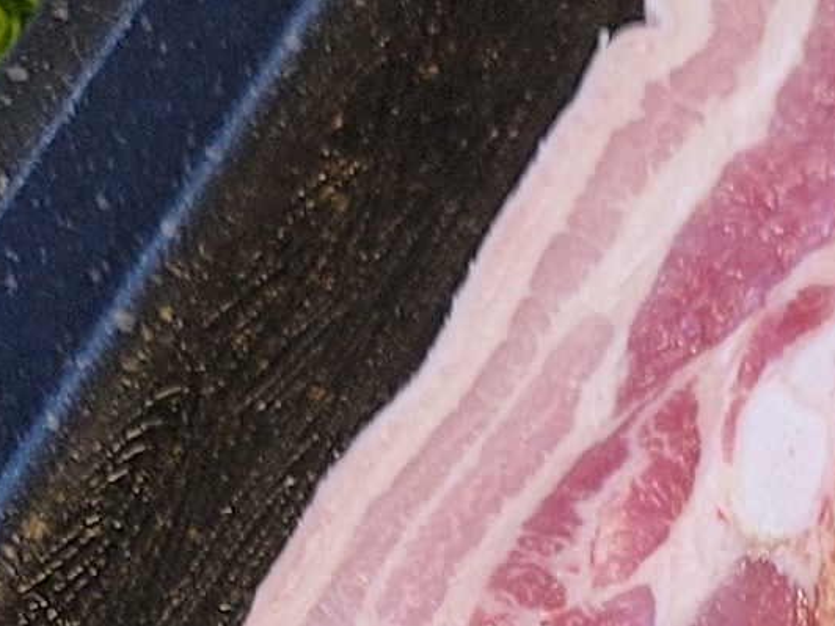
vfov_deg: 7.1
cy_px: 1517
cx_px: 1260
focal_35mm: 197
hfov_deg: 9.7
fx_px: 4752
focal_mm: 5.4
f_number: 1.8
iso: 250
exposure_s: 1/60
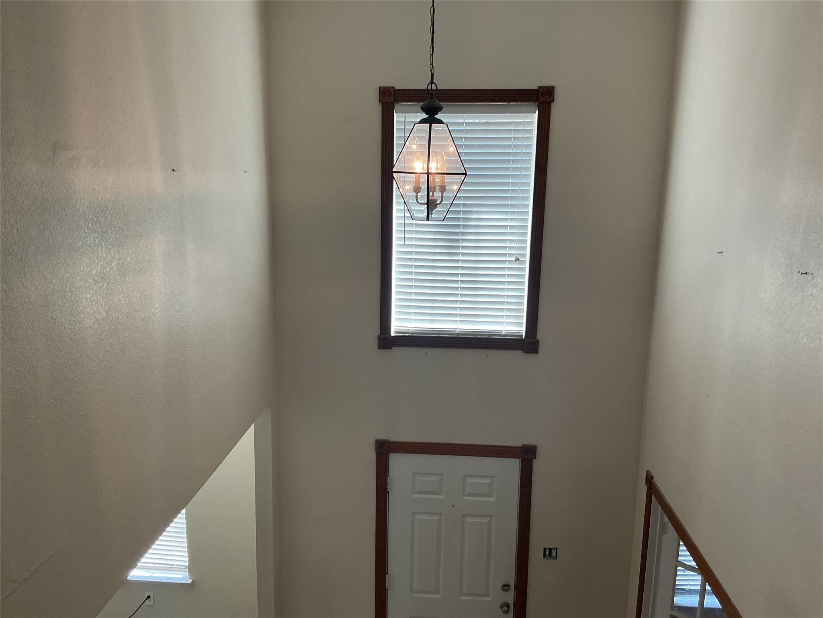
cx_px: 412
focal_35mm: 29
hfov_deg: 61.7
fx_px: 689
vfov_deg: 48.2
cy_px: 309
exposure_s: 1/60
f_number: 1.8
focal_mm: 3
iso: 50
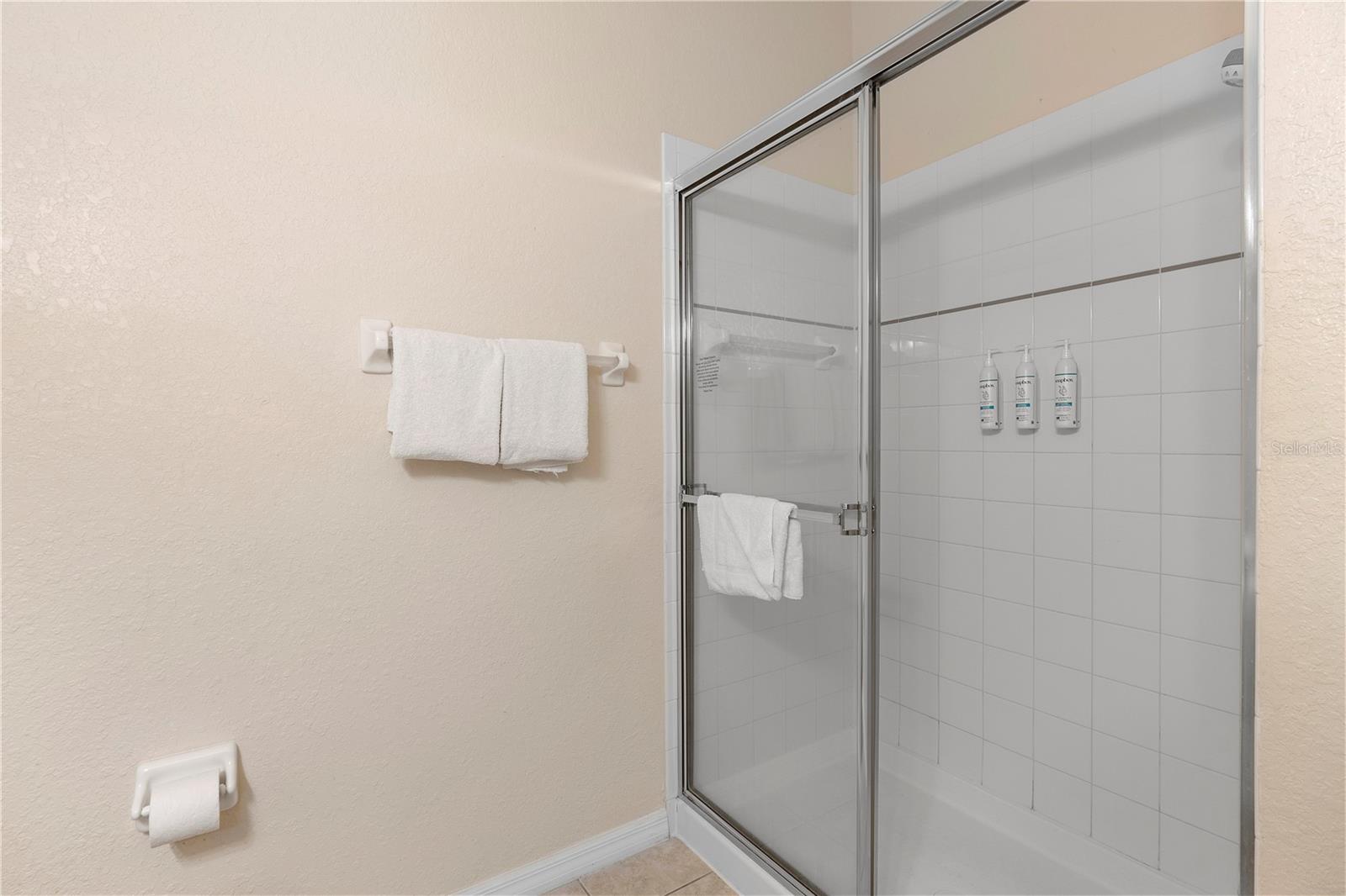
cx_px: 673
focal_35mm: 16
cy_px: 448
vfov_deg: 73.7
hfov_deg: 96.7
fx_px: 598
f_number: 8
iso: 800
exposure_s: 1/5
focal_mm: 16
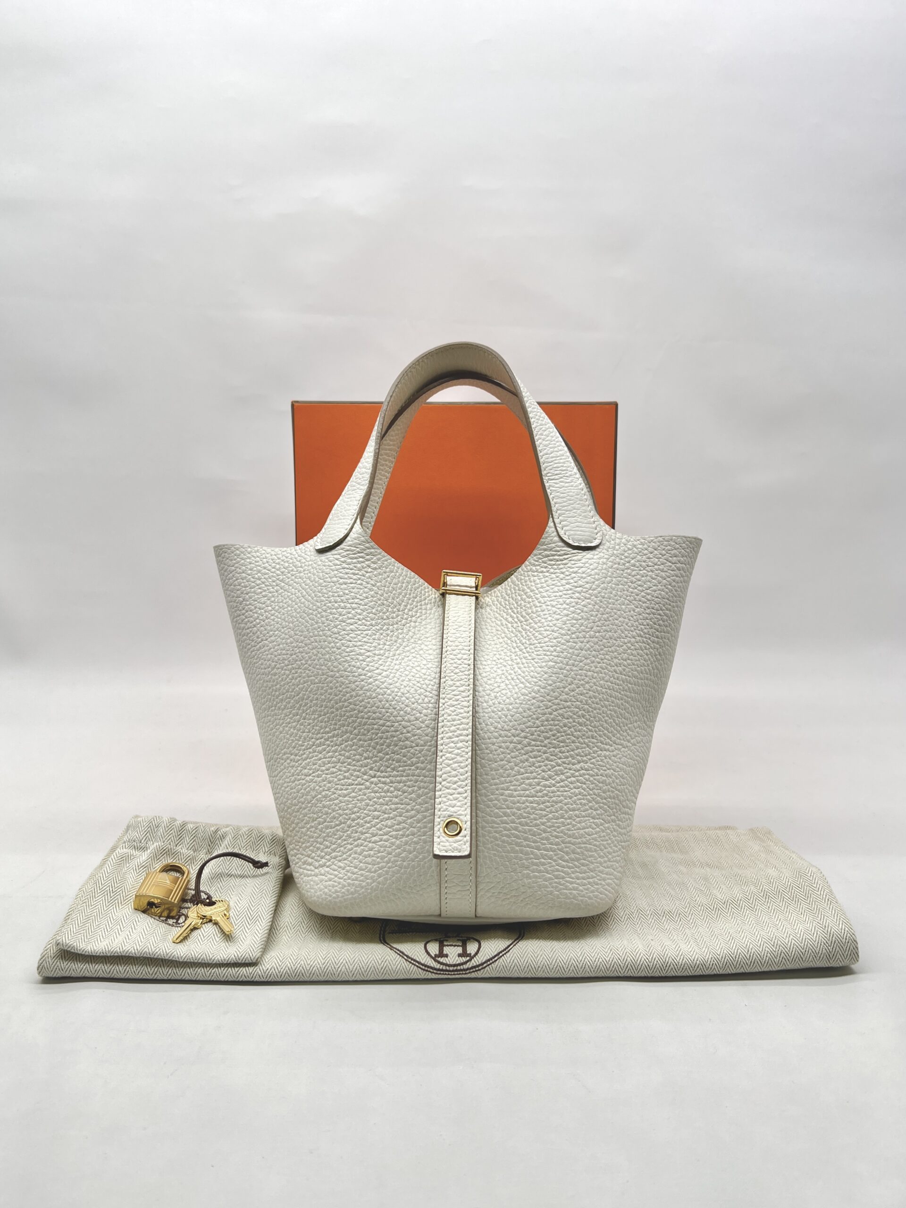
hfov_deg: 53.1
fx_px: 907
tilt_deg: -7.1
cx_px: 453
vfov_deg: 67.3
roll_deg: +0.3
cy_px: 604
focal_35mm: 26
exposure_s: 1/157
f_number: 1.5
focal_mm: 5.7
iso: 40
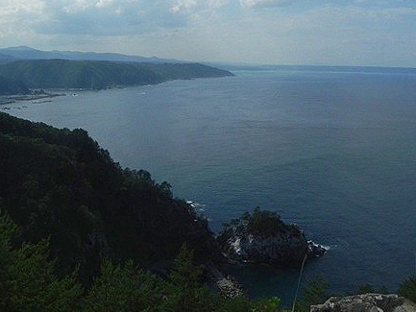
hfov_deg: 52.5
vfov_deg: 40.7
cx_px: 185
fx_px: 421
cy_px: 138
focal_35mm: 35
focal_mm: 4.6
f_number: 8
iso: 200
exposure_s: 1/1786
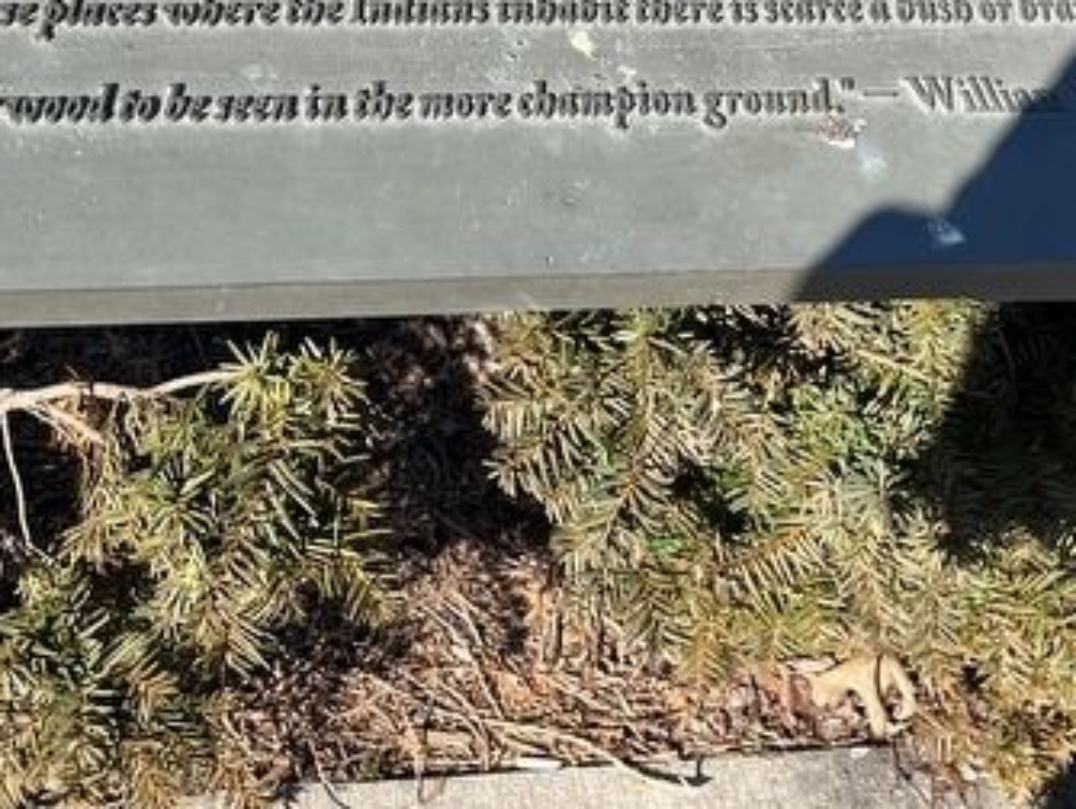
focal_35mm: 62
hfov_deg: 30.8
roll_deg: -7.0
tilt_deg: -35.4
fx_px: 1929
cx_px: 328
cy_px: -90
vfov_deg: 22.3
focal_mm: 5.1
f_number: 1.6
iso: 50
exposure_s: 1/1441
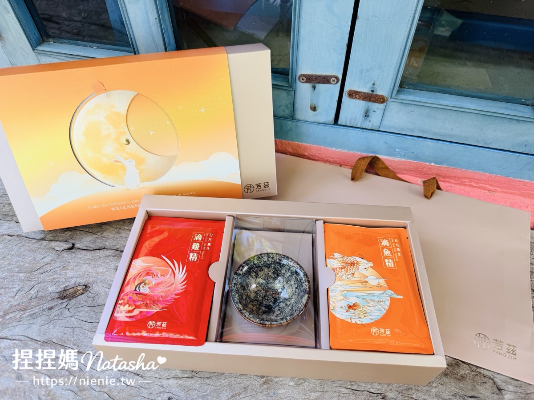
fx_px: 370
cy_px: 200
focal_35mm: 24
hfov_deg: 71.6
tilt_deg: -51.3
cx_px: 267
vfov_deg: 56.8
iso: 50
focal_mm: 6.76
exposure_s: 1/148
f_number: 1.78
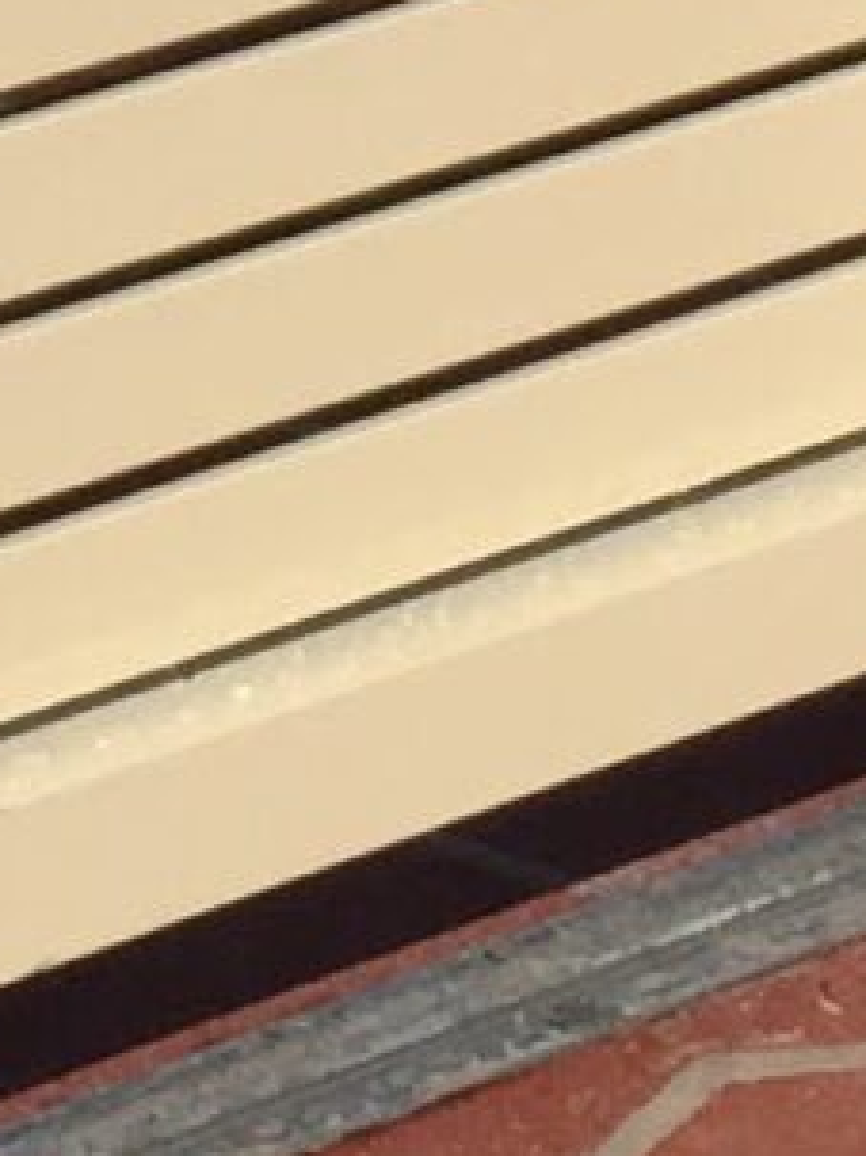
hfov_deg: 6.1
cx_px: 427
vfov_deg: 7.3
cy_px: -2121
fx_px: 8178
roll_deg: +2.2
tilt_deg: -1.6
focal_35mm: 245
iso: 32
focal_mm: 4.15
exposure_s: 1/4405
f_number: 2.2
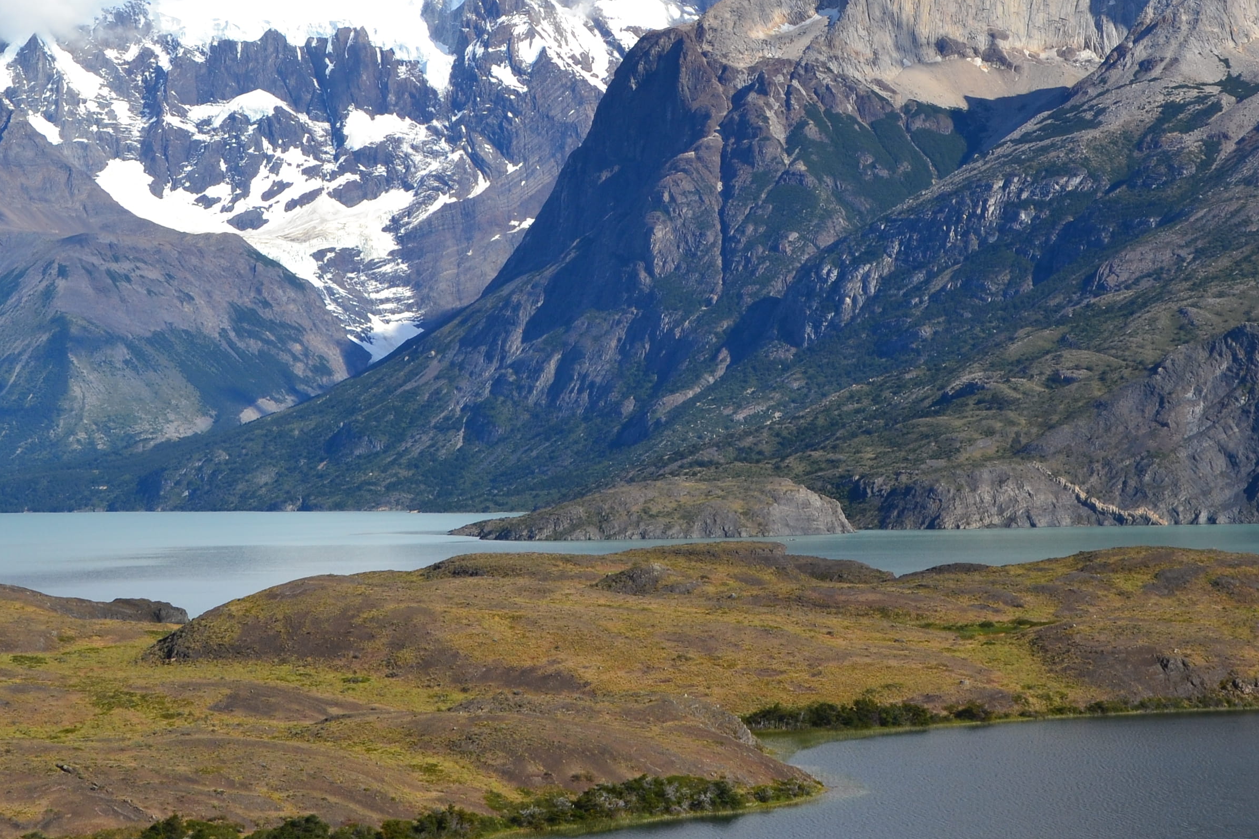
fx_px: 3146
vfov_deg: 15.1
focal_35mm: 90
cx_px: 726
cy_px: 117
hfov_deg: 22.6
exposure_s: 1/500
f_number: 11
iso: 250
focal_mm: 31
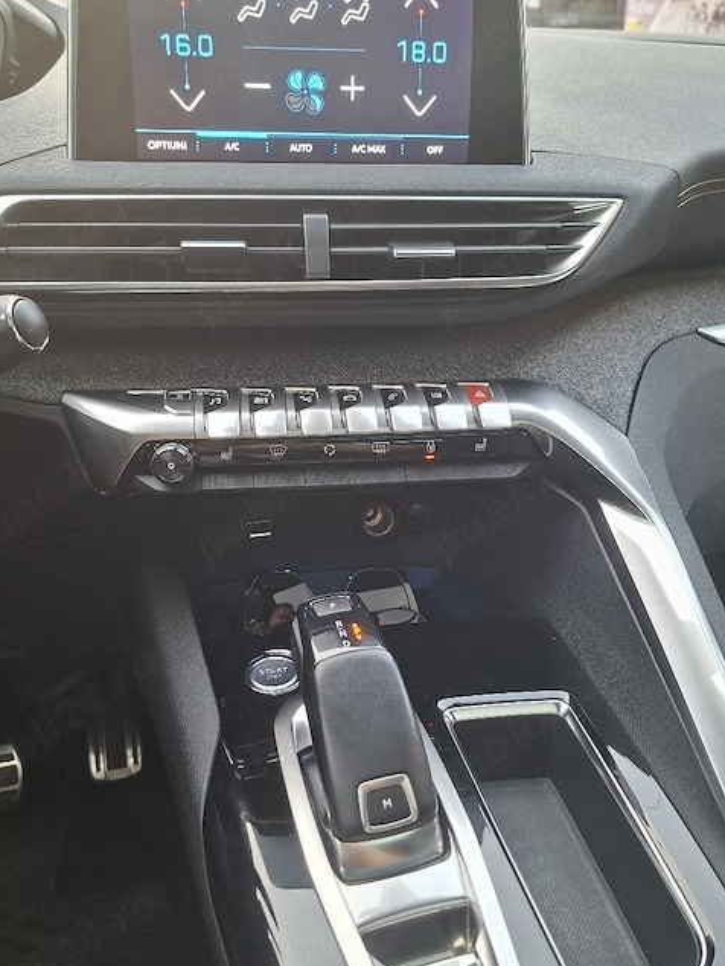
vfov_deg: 61.5
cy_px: 524
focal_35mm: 29
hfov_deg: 48.3
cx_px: 355
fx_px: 809
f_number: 1.8
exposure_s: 1/50
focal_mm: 5.54
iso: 250
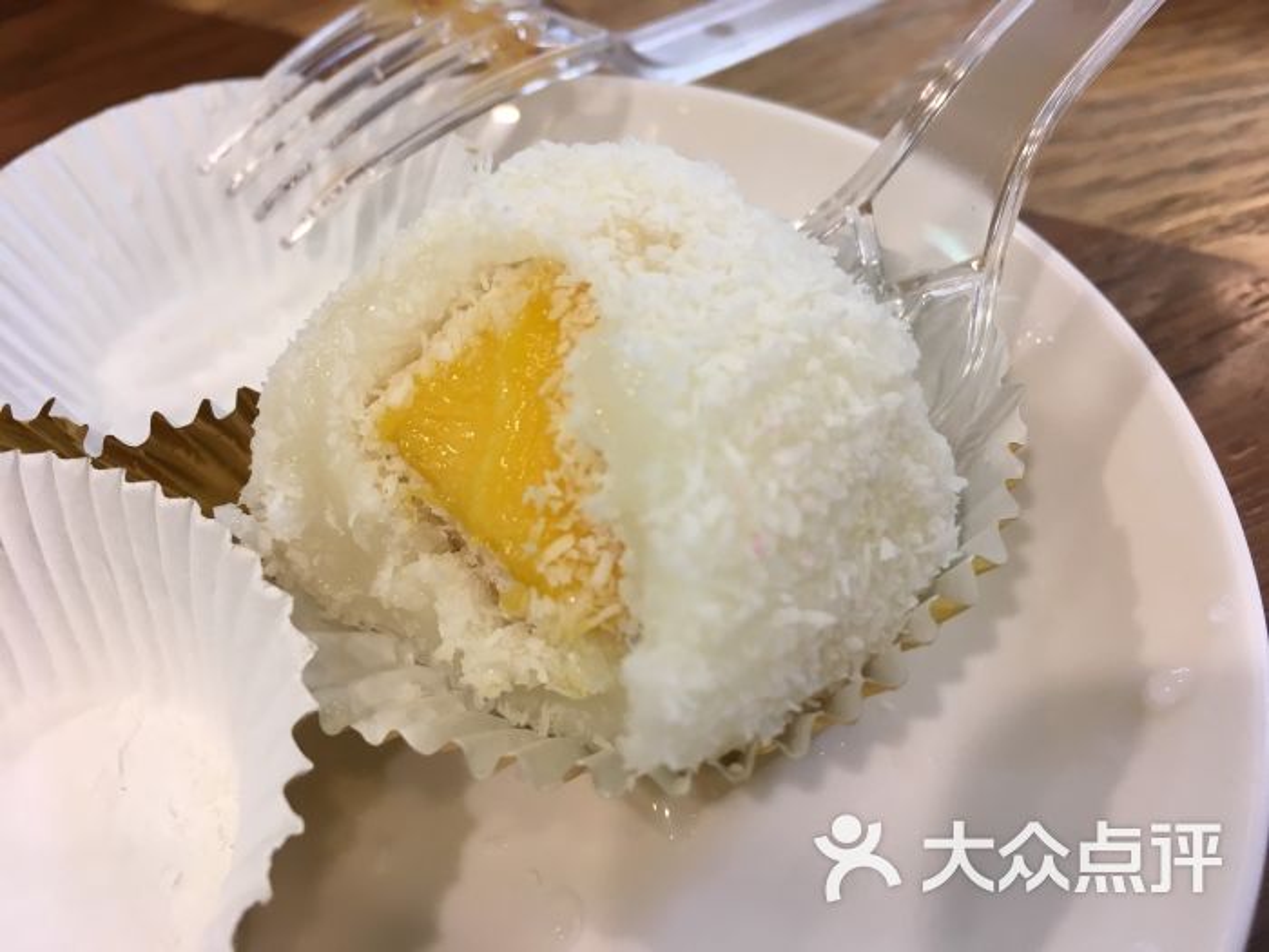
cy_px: 476
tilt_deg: -52.2
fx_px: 1063
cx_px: 634
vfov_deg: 48.2
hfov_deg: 61.7
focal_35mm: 29
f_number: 2.2
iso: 100
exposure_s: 1/33
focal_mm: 4.15
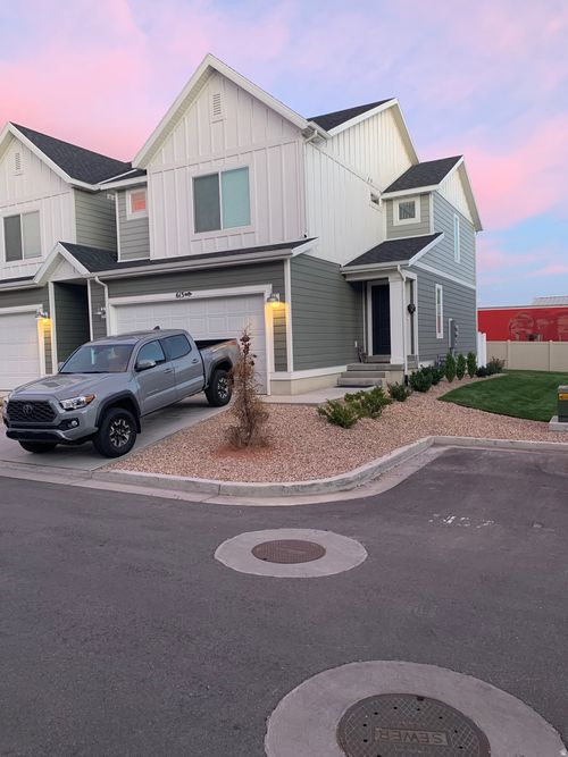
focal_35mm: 26
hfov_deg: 53.0
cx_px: 284
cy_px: 378
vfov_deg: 67.3
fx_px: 569
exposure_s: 1/60
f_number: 1.8
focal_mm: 4.25
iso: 125
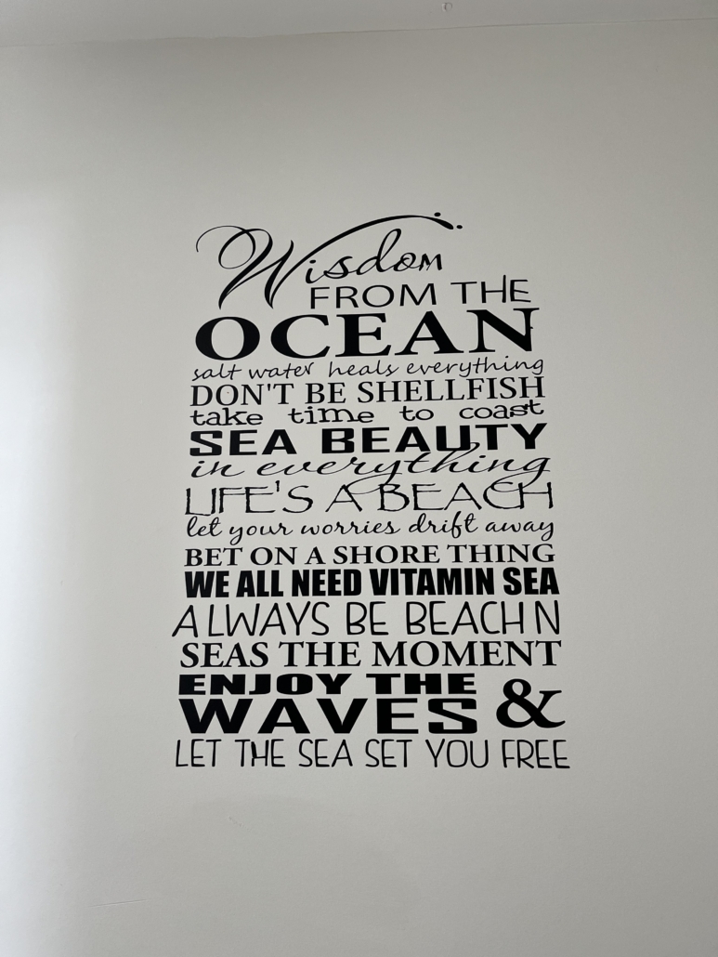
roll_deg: -1.6
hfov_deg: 53.1
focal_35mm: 26
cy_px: 478
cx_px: 359
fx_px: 719
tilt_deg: +11.2
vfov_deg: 67.3
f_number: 1.6
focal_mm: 5.1
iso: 125
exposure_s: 1/115
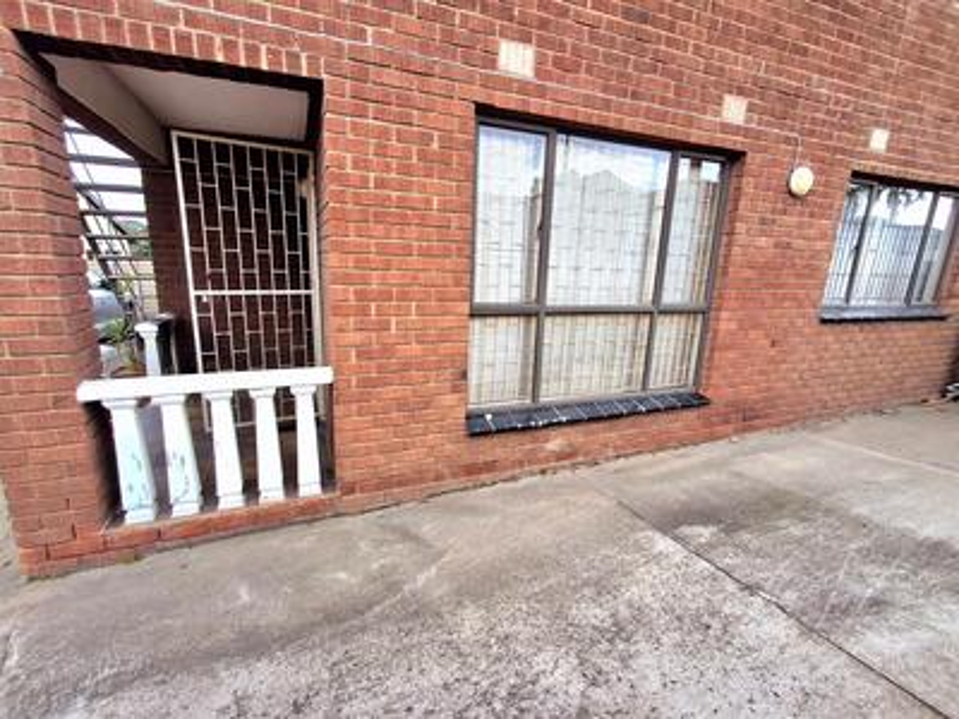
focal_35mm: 16
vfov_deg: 78.1
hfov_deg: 94.5
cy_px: 360
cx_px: 480
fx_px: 443
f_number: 2.2
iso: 40
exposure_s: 1/278
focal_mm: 1.64
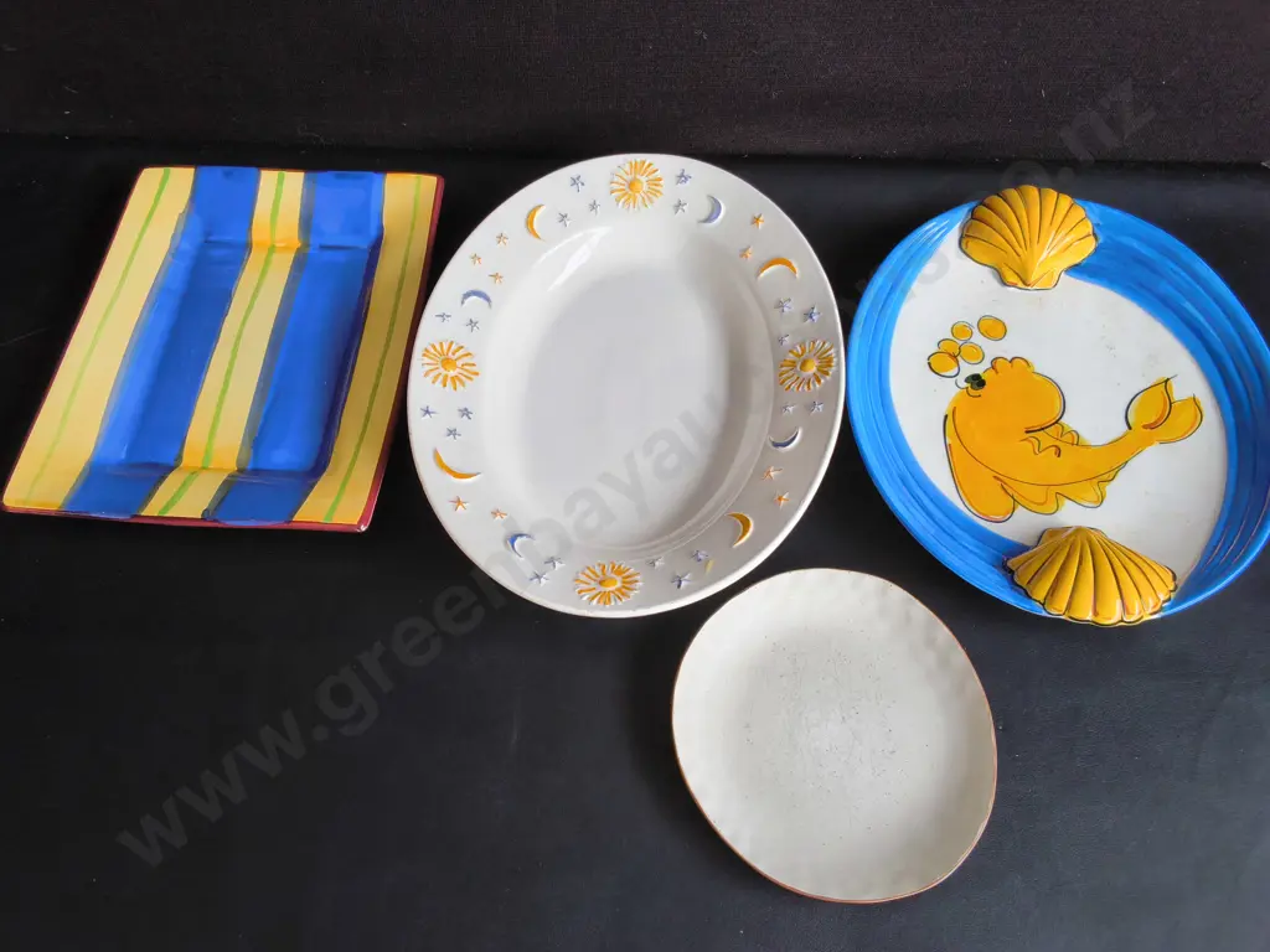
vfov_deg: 51.4
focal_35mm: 27
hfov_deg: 65.3
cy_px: 476
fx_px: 991
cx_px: 635
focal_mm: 2.87
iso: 80
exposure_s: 1/100
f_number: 2
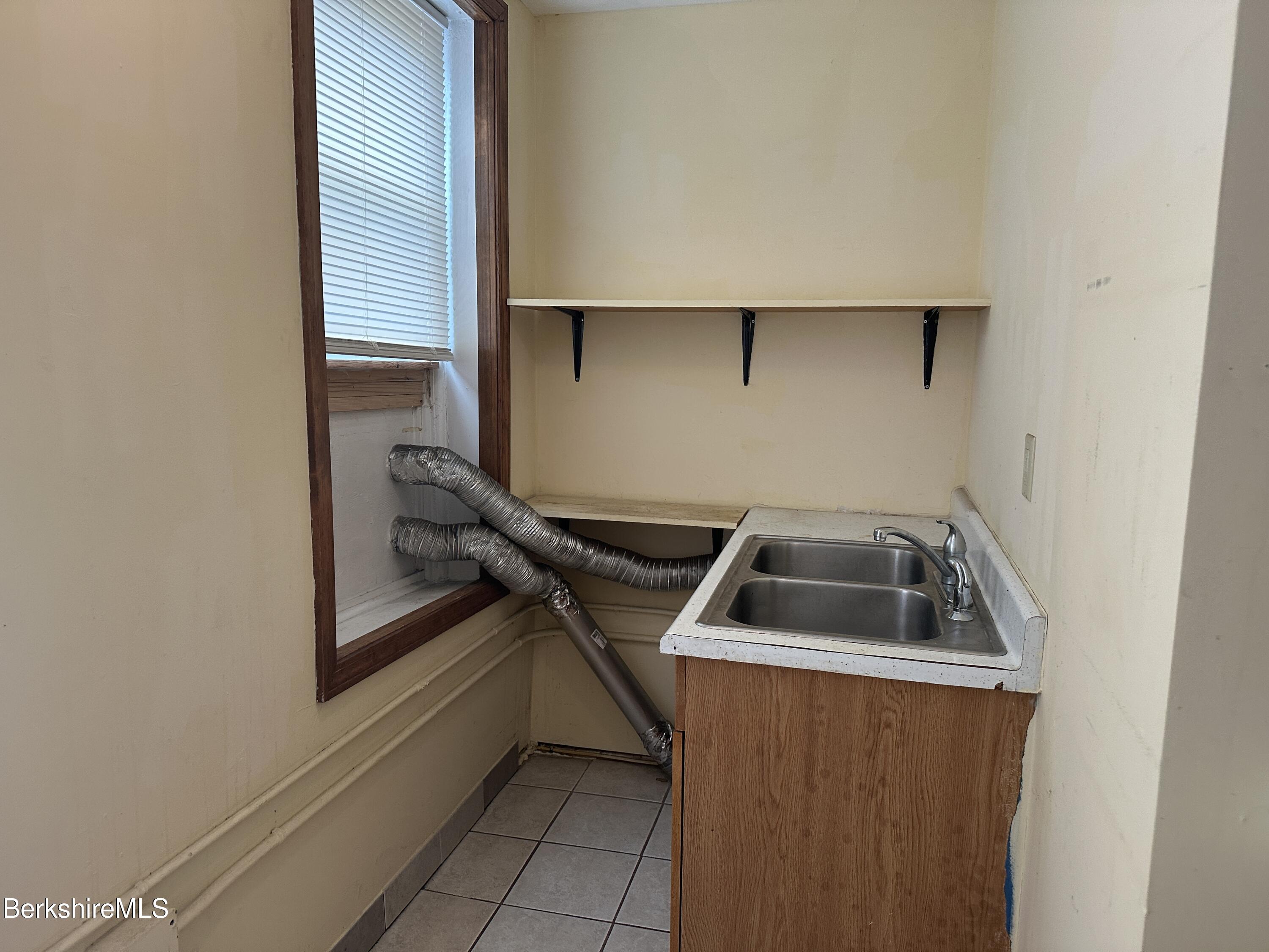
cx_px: 634
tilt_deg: -7.9
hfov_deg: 71.6
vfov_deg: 56.8
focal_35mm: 24
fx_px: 880
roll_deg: -1.4
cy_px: 476
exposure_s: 1/120
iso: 200
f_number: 1.78
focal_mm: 6.86
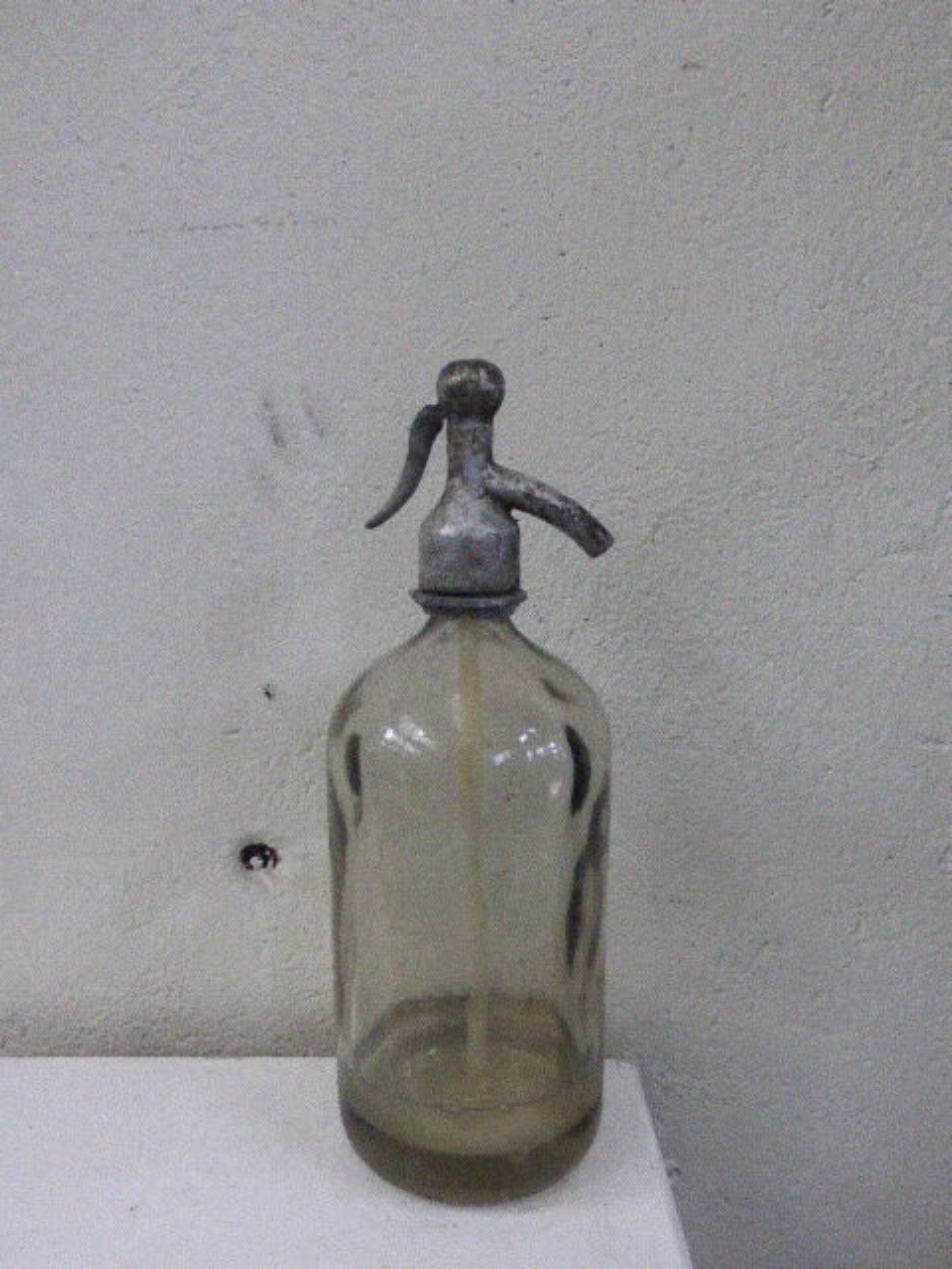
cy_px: 634
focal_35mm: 31
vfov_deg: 58.4
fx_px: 1137
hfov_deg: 45.4
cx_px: 476
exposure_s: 1/200
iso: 1600
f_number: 3.6
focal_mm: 5.4
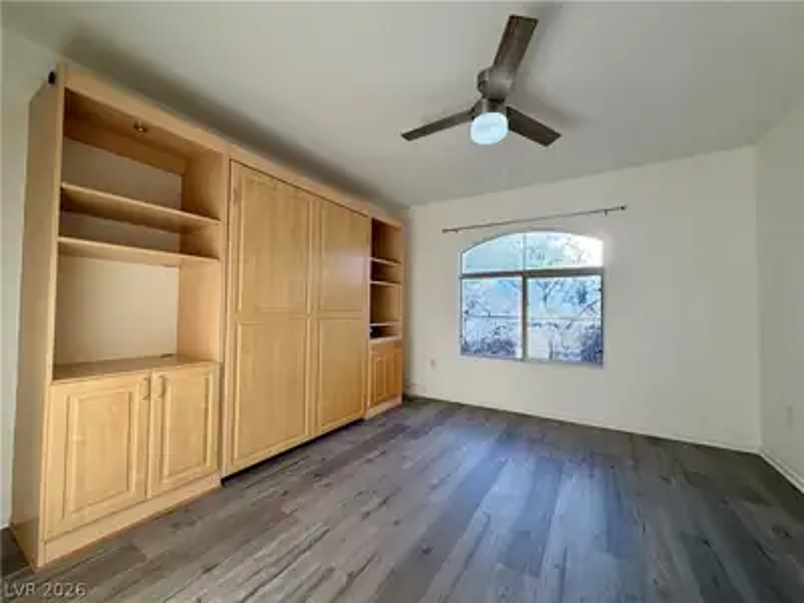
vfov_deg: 85.7
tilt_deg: +1.2
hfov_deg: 102.1
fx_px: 325
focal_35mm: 14
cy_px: 302
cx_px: 402
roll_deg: -0.6
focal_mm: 2.22
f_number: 2.2
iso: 50
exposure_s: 1/184
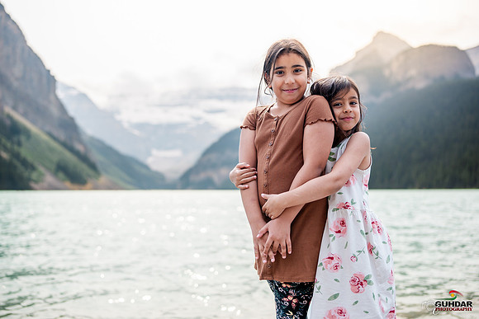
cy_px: 160
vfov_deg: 37.9
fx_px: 466
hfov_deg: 54.4
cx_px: 240
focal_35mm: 35
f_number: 2
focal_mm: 35
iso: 200
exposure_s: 1/4000
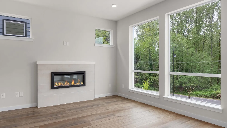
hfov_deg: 78.7
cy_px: 66
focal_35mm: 23
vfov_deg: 49.5
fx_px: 138
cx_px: 109
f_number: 7.1
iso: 400
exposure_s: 1/30
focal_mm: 21
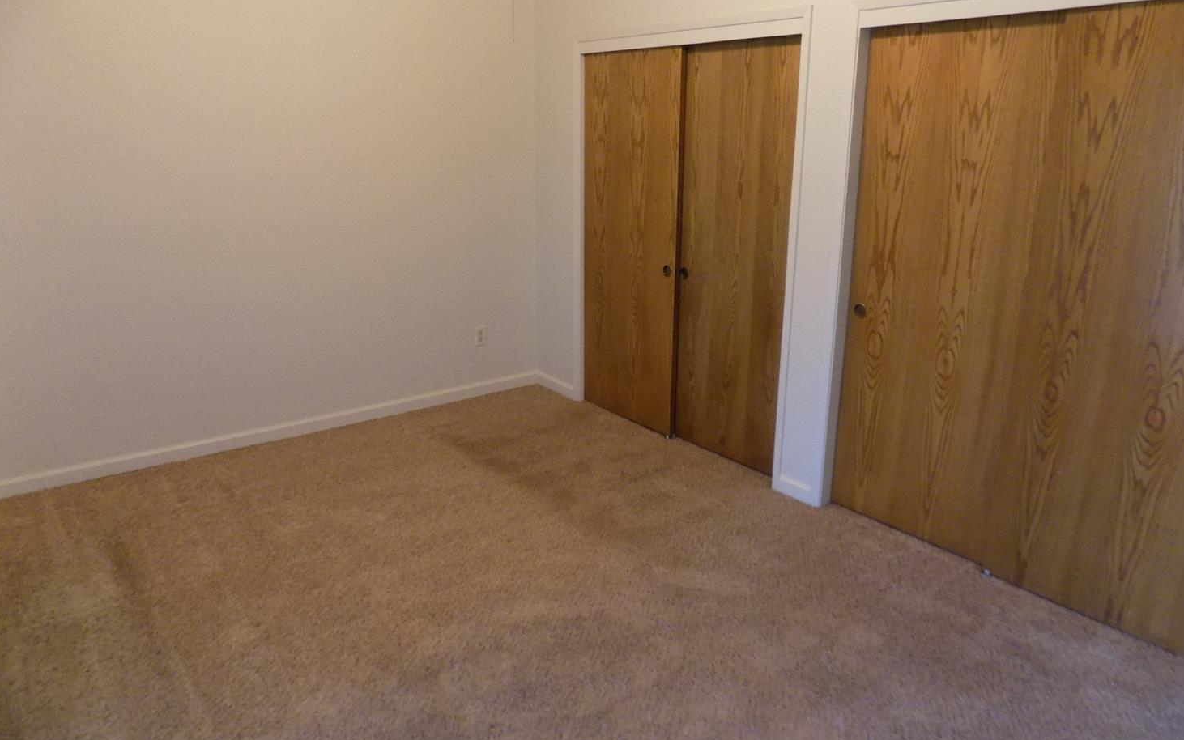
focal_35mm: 25
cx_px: 590
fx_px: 807
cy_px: 363
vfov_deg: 49.3
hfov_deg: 72.5
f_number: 3.1
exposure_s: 1/30
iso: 280
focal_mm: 4
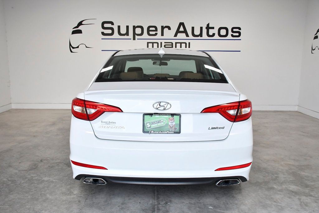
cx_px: 160
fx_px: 301
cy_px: 106
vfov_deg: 38.9
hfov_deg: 55.8
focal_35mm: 34
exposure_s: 1/800
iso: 1000
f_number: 5
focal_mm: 23
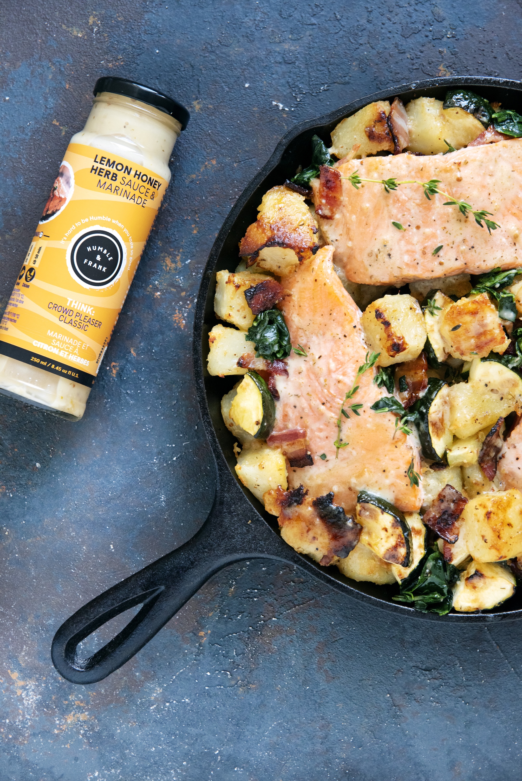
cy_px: 390
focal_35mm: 70
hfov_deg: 19.5
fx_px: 1521
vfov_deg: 28.8
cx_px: 261
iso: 1250
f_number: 9
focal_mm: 70
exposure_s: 1/60
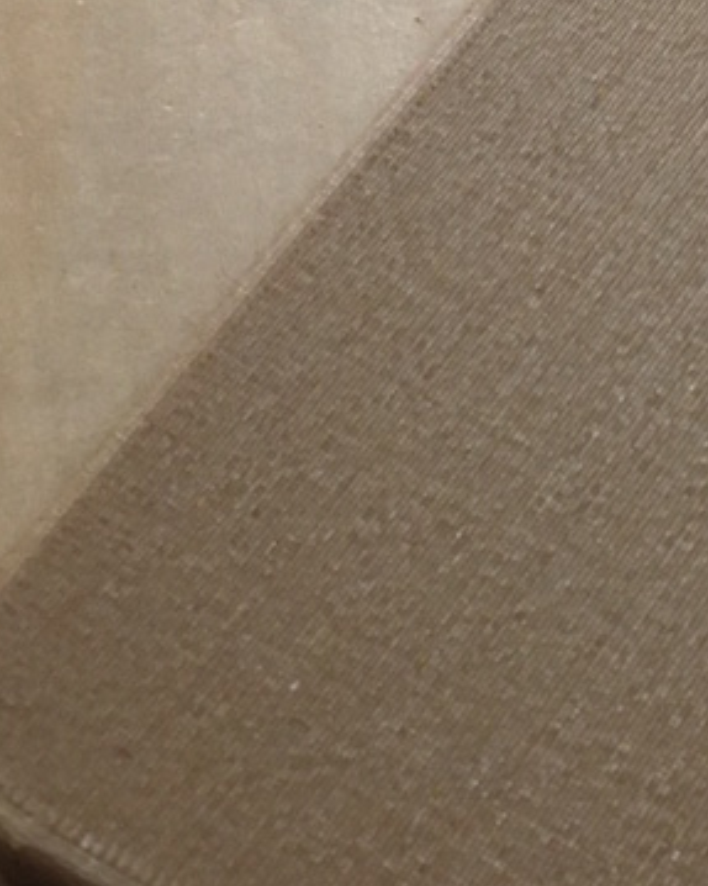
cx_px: 888
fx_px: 2647
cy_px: 353
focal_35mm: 101
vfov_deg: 19.0
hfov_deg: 14.7
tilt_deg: -59.0
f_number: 2.2
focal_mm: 4.15
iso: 125
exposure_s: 1/30
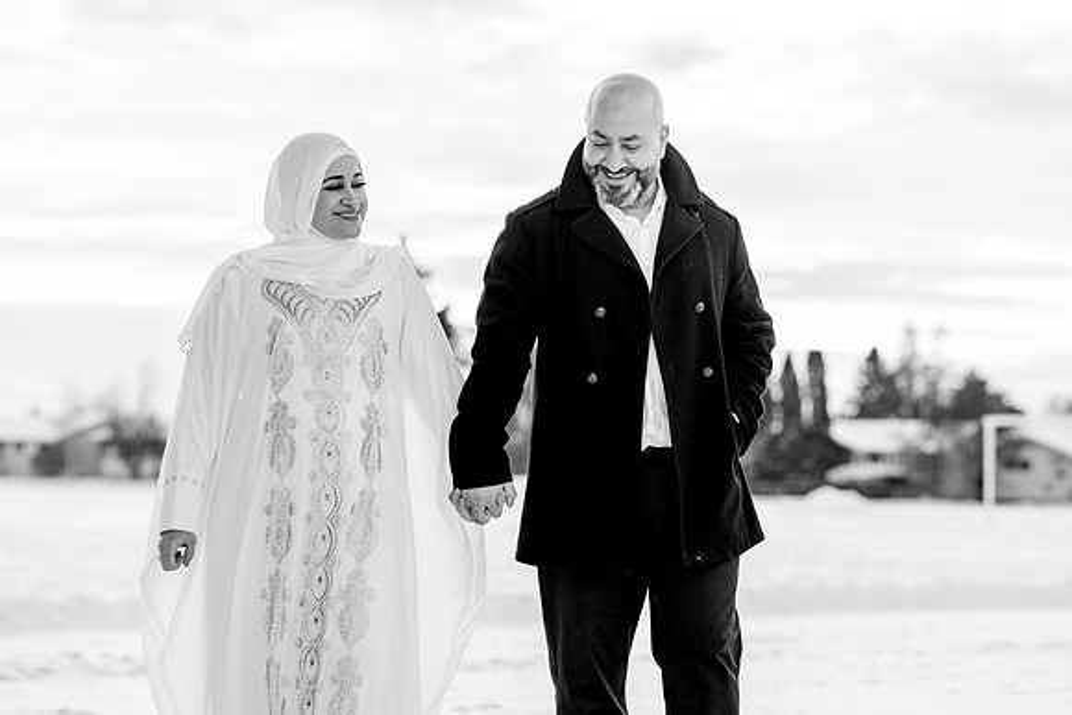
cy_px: 358
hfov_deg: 16.8
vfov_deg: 11.2
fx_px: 3634
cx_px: 536
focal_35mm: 122
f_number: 4.5
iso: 100
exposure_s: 1/125
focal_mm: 122
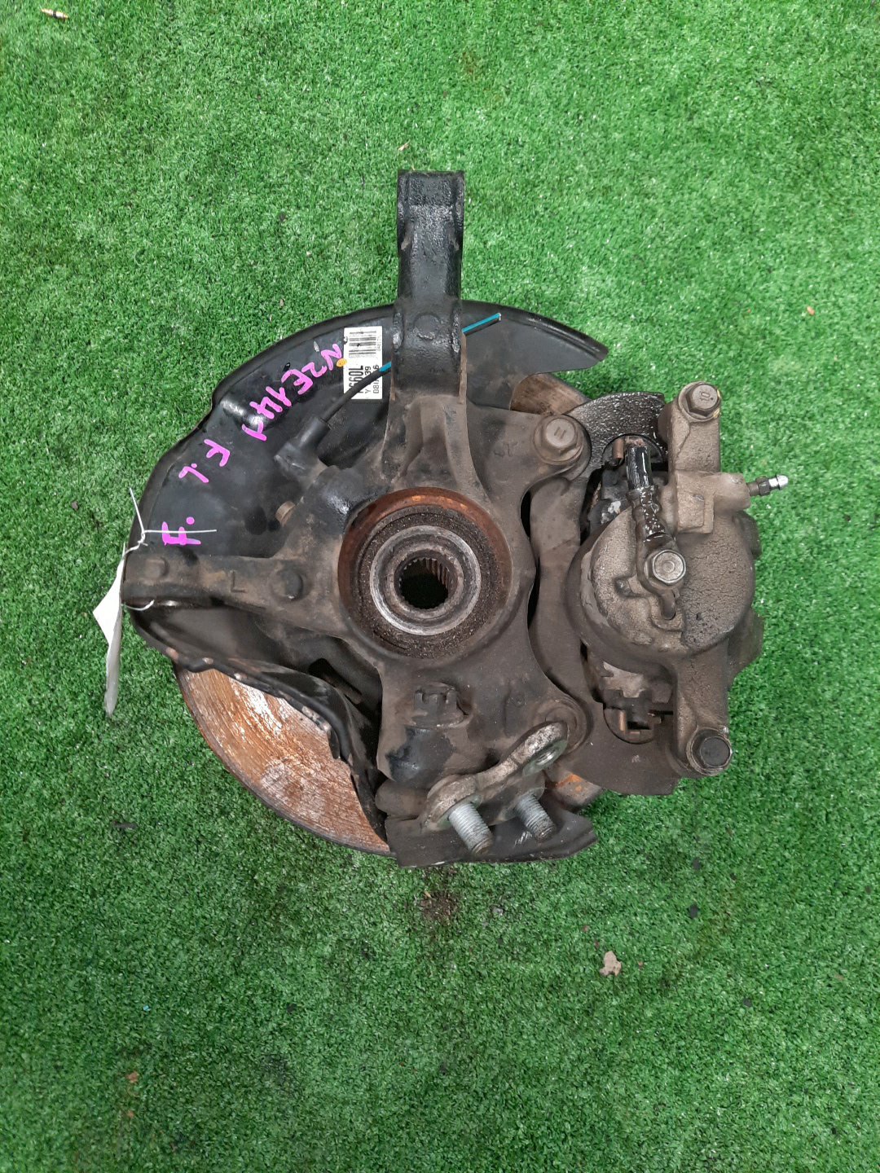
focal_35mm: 25
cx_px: 440
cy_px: 586
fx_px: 847
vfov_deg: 69.4
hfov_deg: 54.9
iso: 470
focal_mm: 4.6
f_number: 2
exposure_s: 1/25
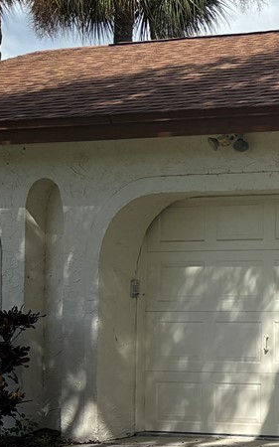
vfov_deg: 21.2
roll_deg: -1.0
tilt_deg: +0.9
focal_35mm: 98
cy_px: 277
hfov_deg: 10.6
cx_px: 757
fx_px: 1193
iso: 50
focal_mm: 5.96
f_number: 1.6
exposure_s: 1/3534
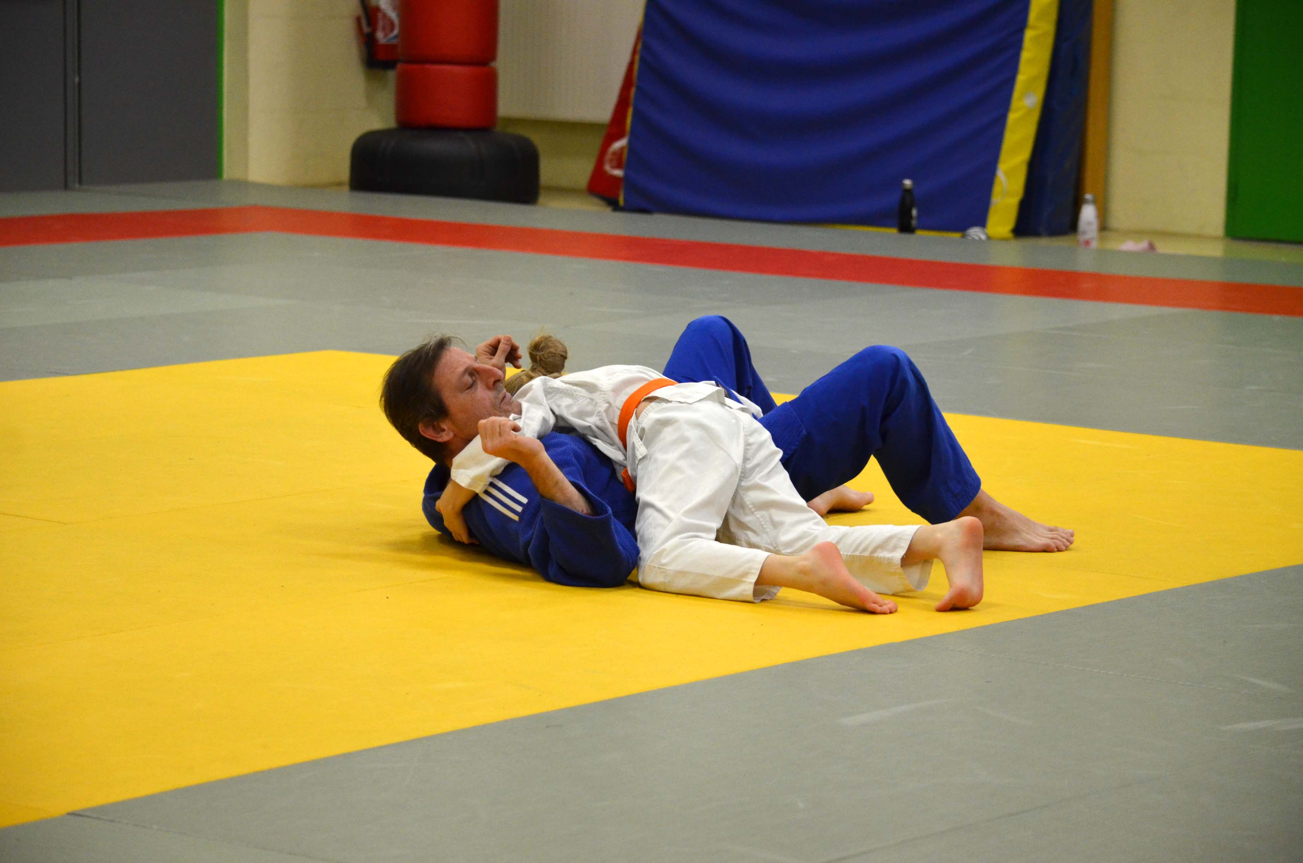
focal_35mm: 120
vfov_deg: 11.4
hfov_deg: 17.1
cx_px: 652
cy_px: 432
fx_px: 4334
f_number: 4.5
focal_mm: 80
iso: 1600
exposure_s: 1/200
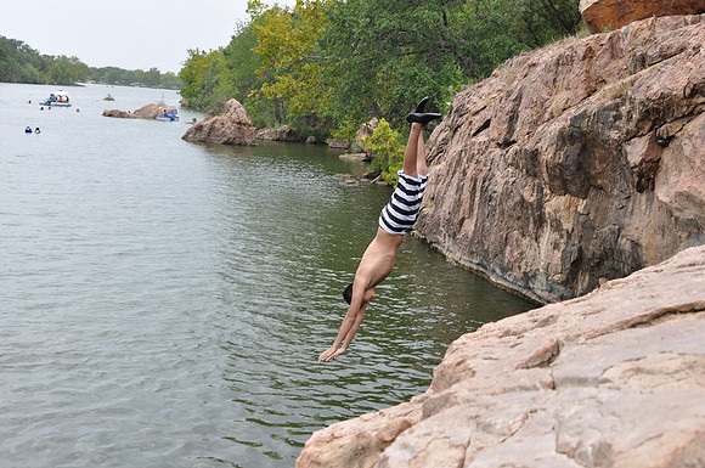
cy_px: 234
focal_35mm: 48
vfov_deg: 28.0
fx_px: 939
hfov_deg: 41.2
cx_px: 352
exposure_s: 1/1250
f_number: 5.6
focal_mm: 32
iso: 400
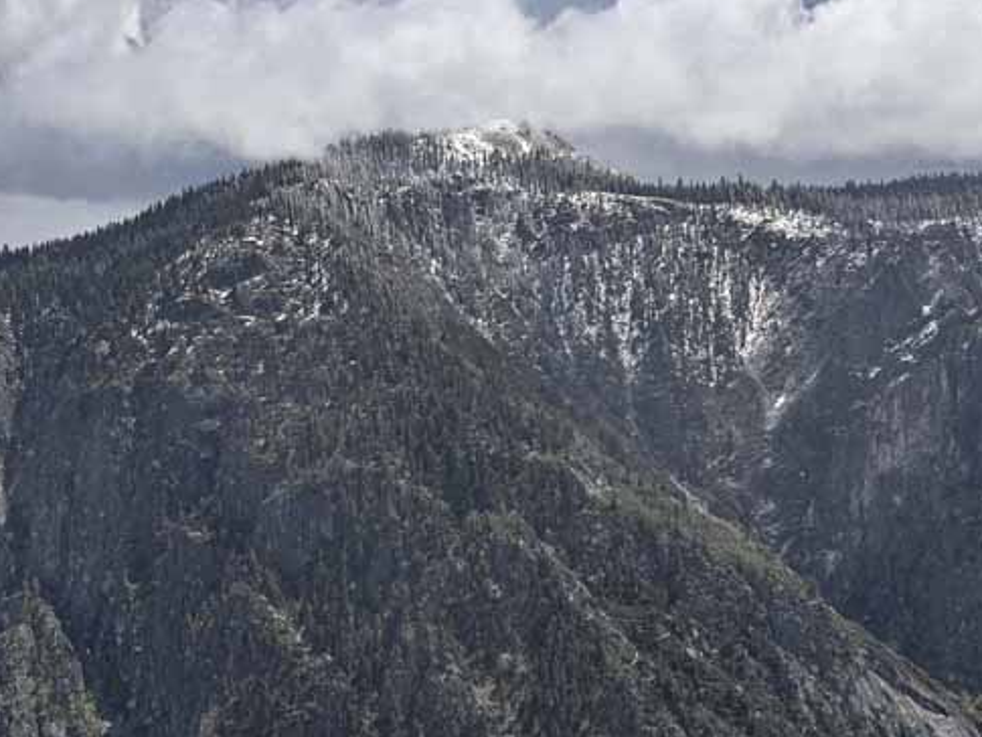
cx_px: 314
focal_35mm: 65
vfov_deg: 22.6
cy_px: 344
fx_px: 1844
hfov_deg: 29.6
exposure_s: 1/1250
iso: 100
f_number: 6.3
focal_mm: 41
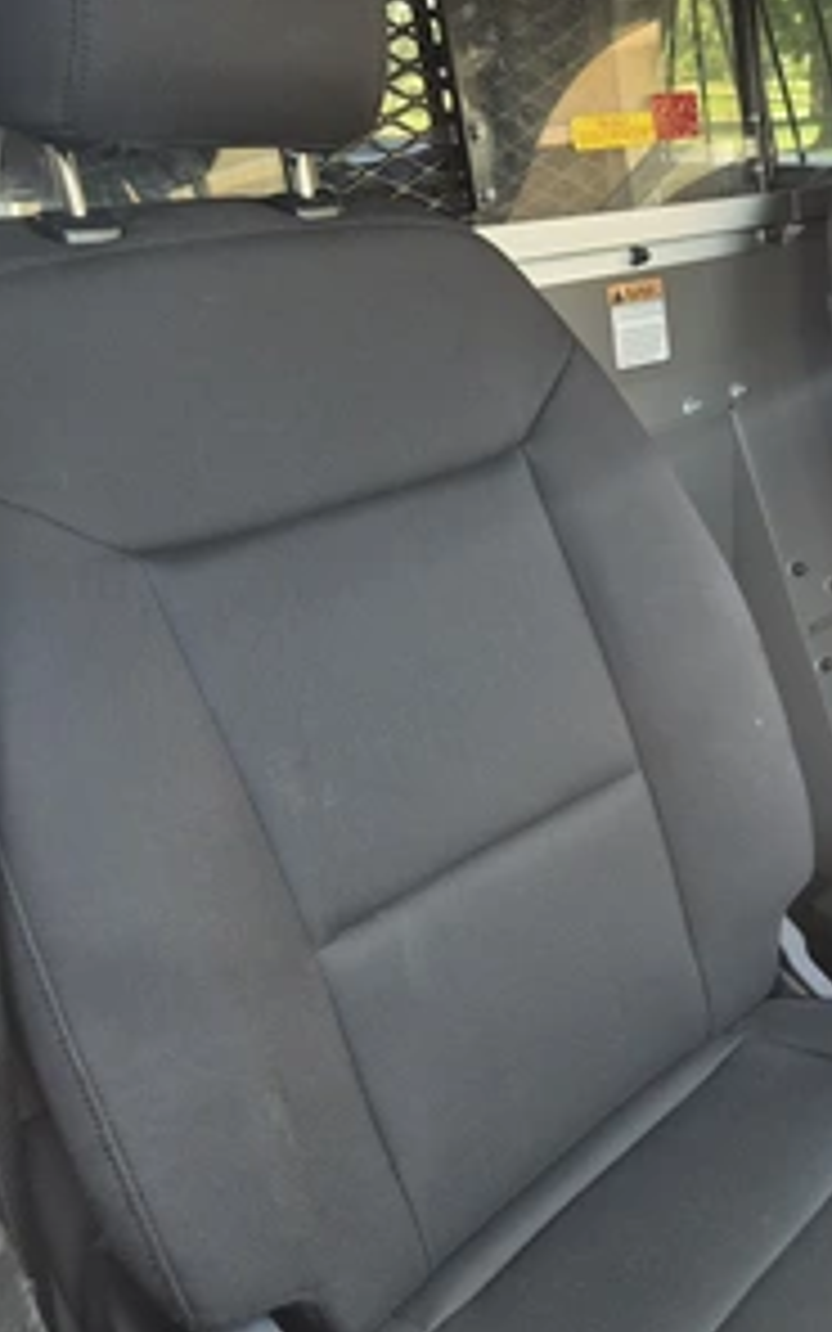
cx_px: 643
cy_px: 662
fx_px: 1197
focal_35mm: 33
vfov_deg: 58.1
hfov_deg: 37.2
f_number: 1.8
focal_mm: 5.4
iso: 100
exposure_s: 1/180
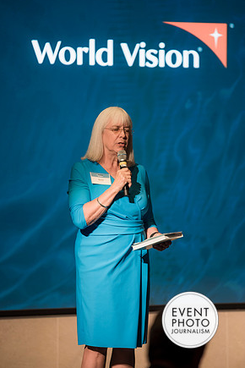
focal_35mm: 207
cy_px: 184
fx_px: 2113
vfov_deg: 9.9
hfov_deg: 6.6
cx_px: 119
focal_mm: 200
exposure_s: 1/125
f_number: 2.8
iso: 450
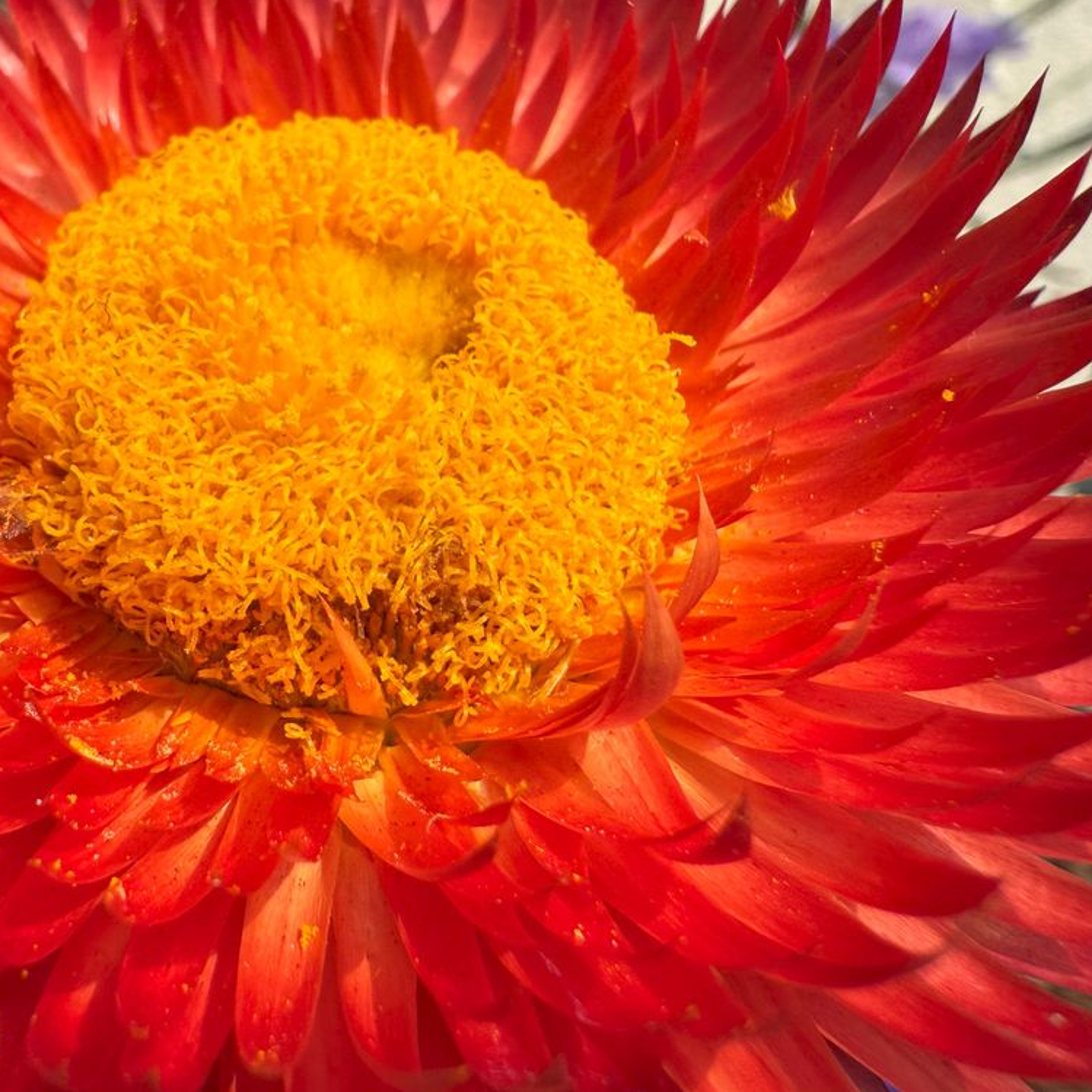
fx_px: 1213
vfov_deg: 48.2
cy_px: 437
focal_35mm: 34
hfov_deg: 47.5
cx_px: 347
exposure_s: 1/1621
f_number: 2.2
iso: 40
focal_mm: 2.22
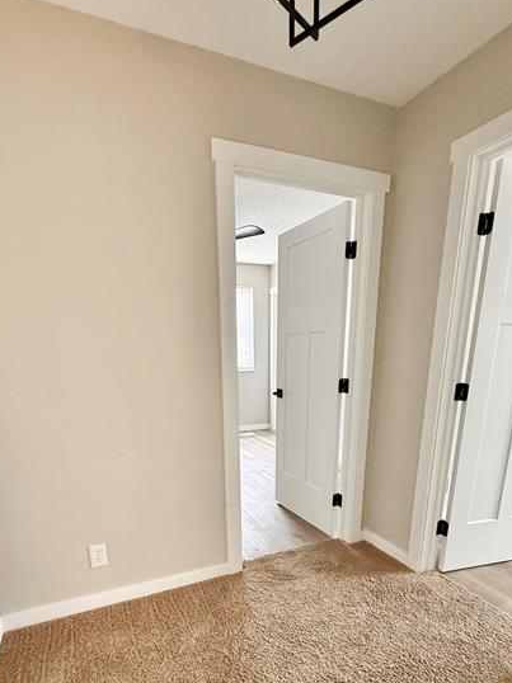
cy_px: 460
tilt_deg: -15.4
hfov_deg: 65.9
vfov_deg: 78.9
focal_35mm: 20
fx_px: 395
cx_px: 254
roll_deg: +0.0
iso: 400
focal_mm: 2.22
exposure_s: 1/60
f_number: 2.2
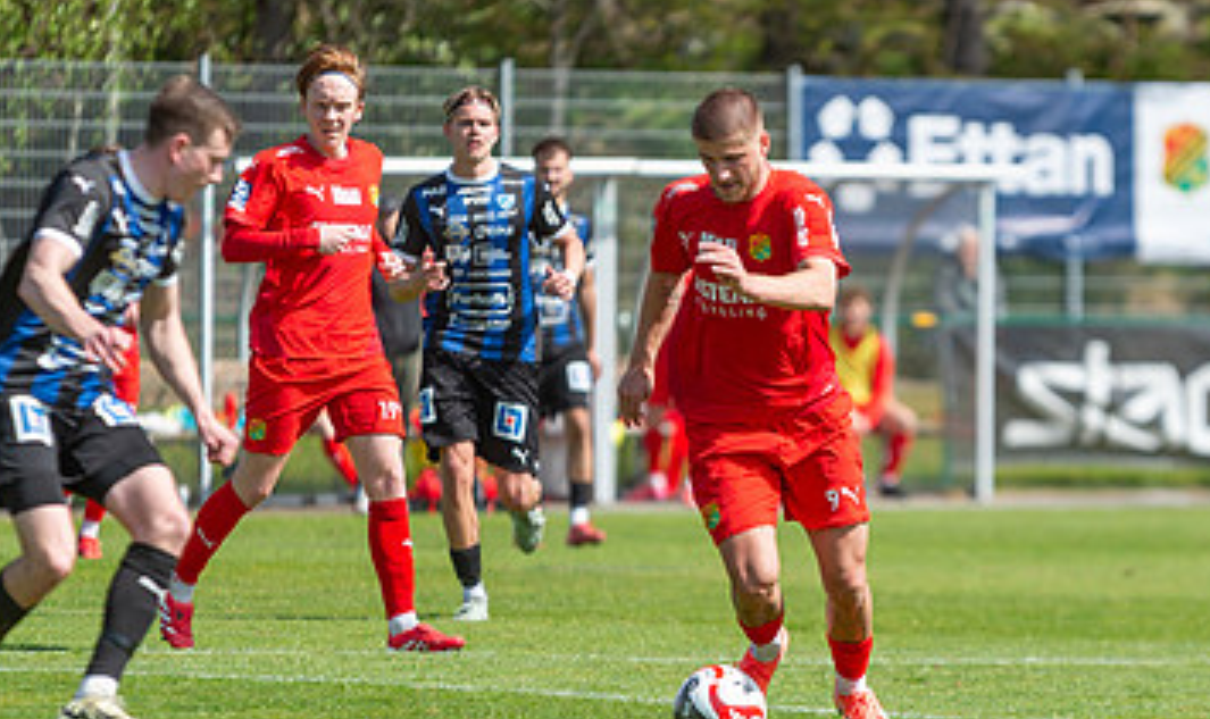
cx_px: 750
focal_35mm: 396
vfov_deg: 3.2
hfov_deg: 5.4
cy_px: 440
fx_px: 12882
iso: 100
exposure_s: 1/1600
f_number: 3.2
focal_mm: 200
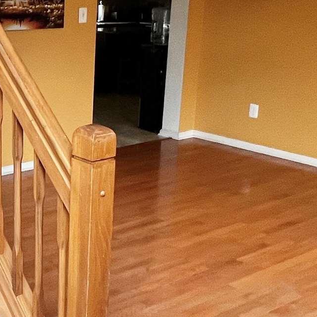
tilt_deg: -14.8
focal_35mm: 55
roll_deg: +0.2
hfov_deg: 28.5
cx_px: -23
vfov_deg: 31.1
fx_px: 570
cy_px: 148
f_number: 1.8
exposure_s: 1/95
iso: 250
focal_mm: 1.57
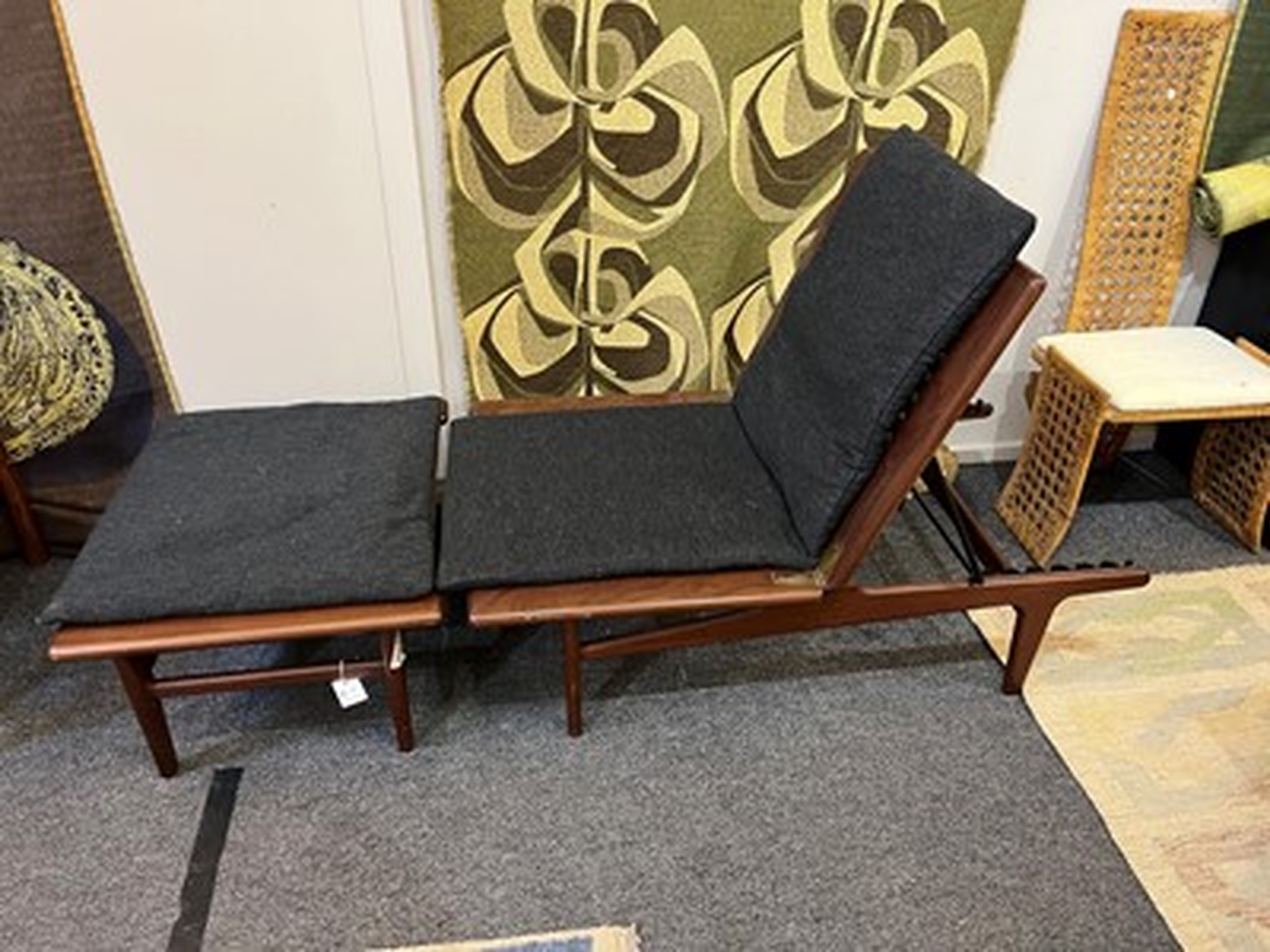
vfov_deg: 53.1
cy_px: 476
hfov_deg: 67.3
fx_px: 954
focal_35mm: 26
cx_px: 635
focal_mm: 5.1
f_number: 1.6
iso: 250
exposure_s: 1/50
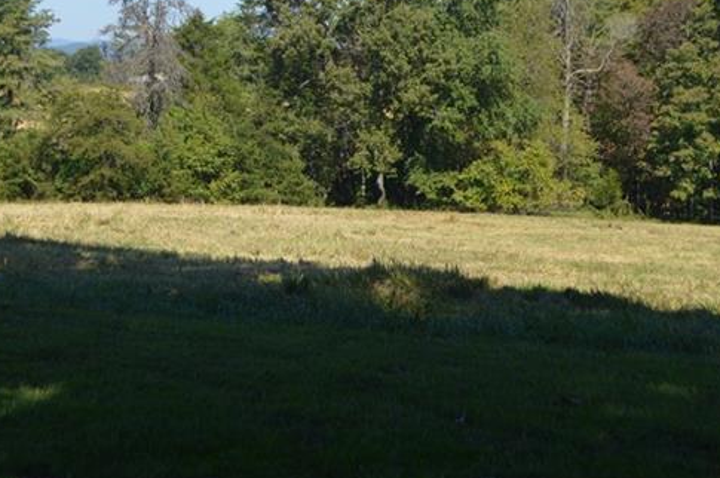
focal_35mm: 76
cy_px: 55
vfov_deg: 17.6
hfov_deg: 26.7
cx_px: 361
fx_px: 1518
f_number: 4
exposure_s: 1/640
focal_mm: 24
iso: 100
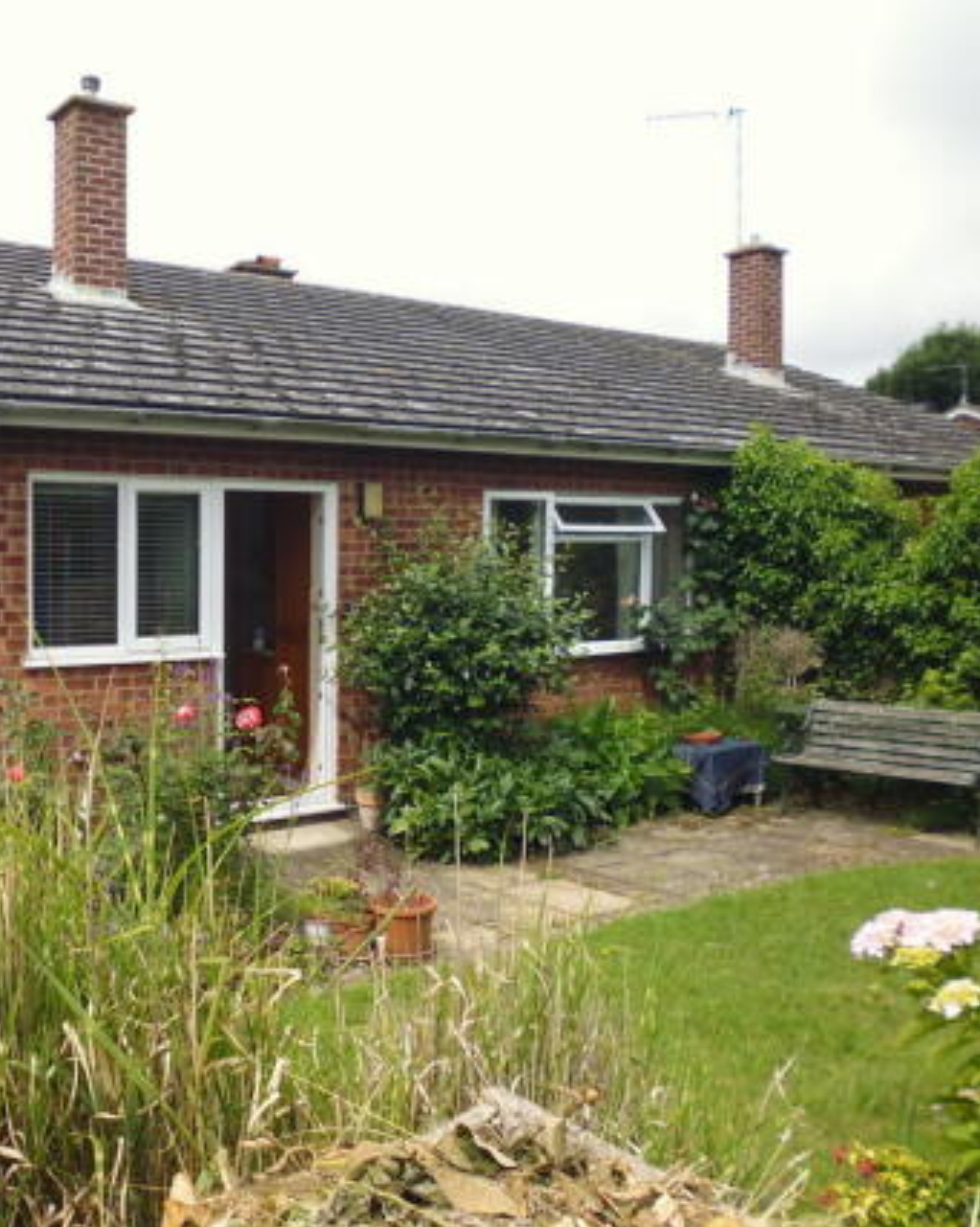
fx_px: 1161
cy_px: 605
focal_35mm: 32
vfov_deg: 55.7
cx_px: 217
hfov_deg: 43.9
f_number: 9
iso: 100
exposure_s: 1/80
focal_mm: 4.3
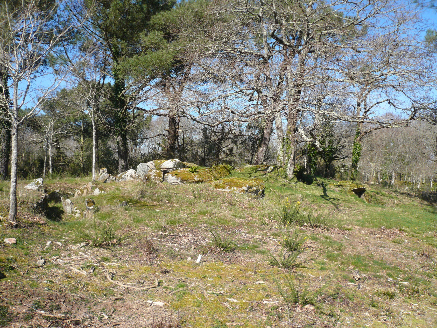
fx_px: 353
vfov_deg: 49.7
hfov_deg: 63.4
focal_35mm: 28
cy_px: 164
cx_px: 218
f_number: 2.8
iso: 100
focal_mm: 4.6
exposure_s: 1/1000
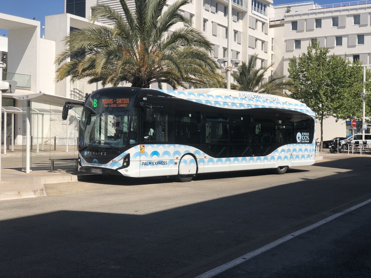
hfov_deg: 36.8
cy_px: 139
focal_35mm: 52
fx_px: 557
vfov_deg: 28.0
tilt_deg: -1.3
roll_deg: -1.4
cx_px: 186
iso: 16
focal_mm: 6
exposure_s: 1/1656
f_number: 2.4
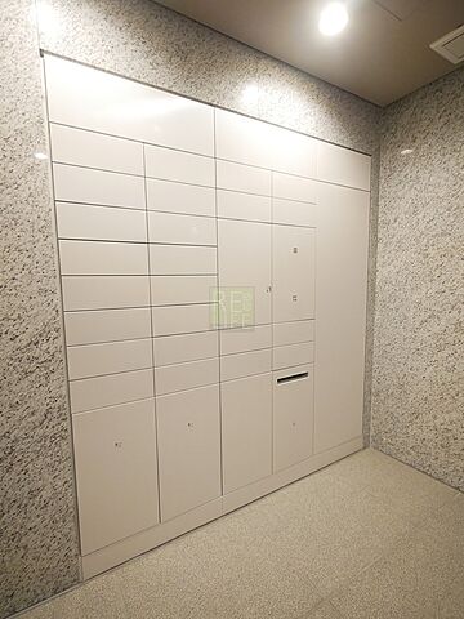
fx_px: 322
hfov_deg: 71.6
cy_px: 310
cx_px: 232
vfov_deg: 87.8
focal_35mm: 18
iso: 2500
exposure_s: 1/60
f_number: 4
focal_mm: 9
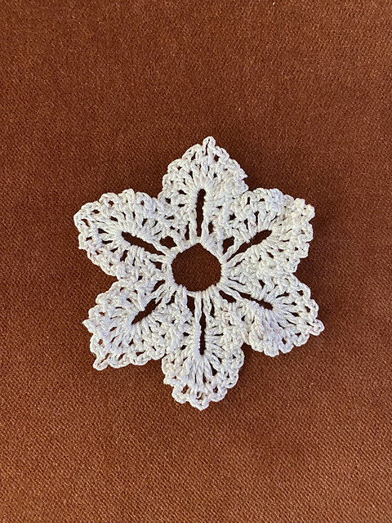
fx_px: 377
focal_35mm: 25
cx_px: 196
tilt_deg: -85.1
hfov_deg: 54.9
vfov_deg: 69.4
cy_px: 262
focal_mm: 4.25
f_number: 1.8
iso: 640
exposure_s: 1/40
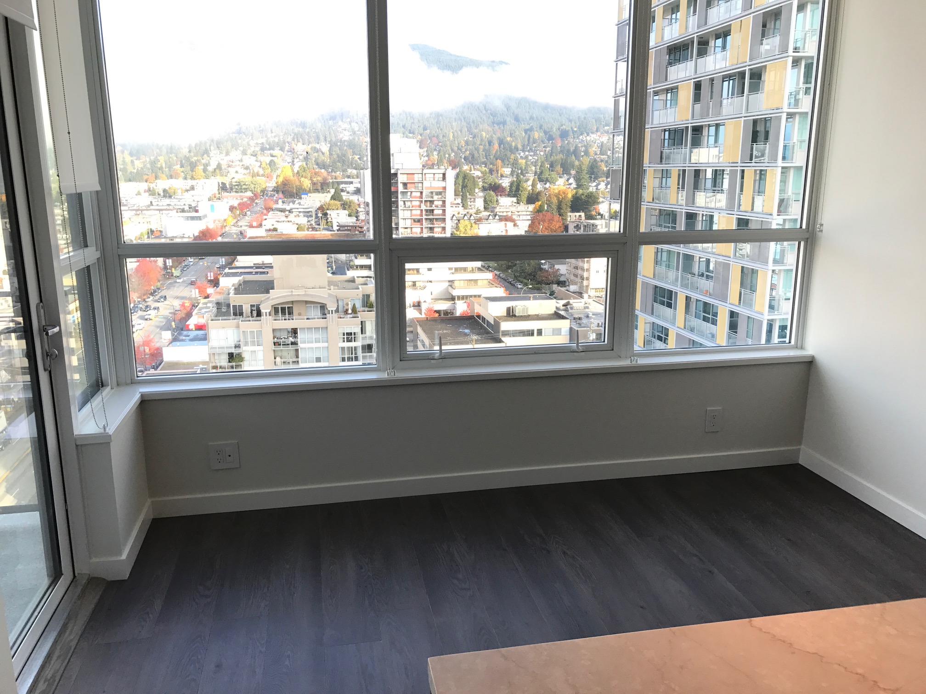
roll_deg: -0.4
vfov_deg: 49.7
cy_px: 347
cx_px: 463
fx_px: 749
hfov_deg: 63.4
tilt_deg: -11.7
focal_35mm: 28
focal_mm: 3.99
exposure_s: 1/189
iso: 20
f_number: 1.8
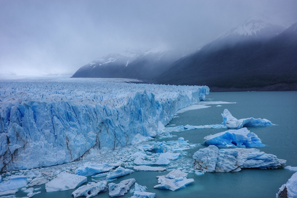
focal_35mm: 40
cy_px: 99
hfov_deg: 48.5
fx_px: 330
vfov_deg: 33.4
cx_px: 148
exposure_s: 1/1000
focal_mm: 26
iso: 100
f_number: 5.6
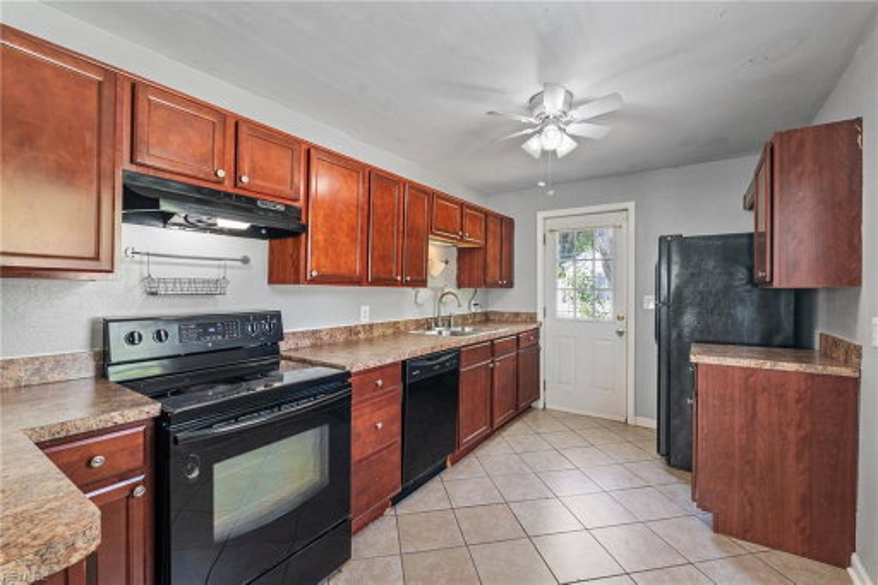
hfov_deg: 96.8
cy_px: 292
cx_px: 439
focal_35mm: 16
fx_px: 390
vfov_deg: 73.7
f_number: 8
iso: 400
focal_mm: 16
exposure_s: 1/1.67
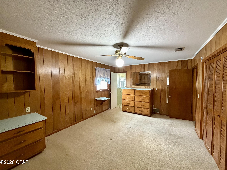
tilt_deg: -2.2
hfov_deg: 102.1
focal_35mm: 14
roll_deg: -0.5
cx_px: 114
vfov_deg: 85.7
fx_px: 92
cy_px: 85
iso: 640
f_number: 2.2
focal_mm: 2.22
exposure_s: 1/60
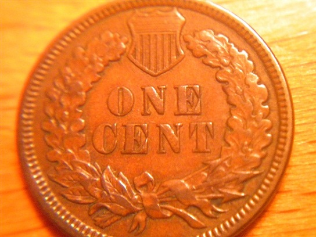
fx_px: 475
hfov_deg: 36.8
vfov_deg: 28.0
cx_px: 158
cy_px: 118
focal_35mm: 52
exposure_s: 1/8.8
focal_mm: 9.3
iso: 663
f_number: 3.9
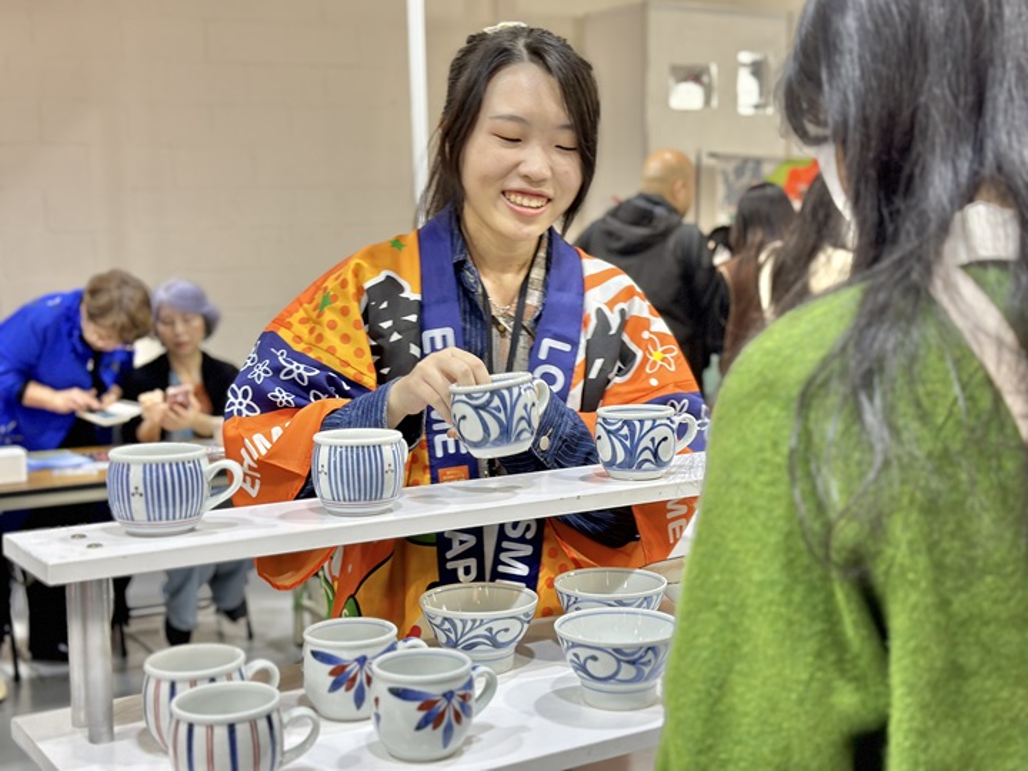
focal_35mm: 48
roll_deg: +1.5
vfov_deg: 30.3
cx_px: 514
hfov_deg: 39.7
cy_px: 386
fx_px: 1425
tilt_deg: -6.5
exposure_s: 1/120
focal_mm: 6.86
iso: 100
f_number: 1.78
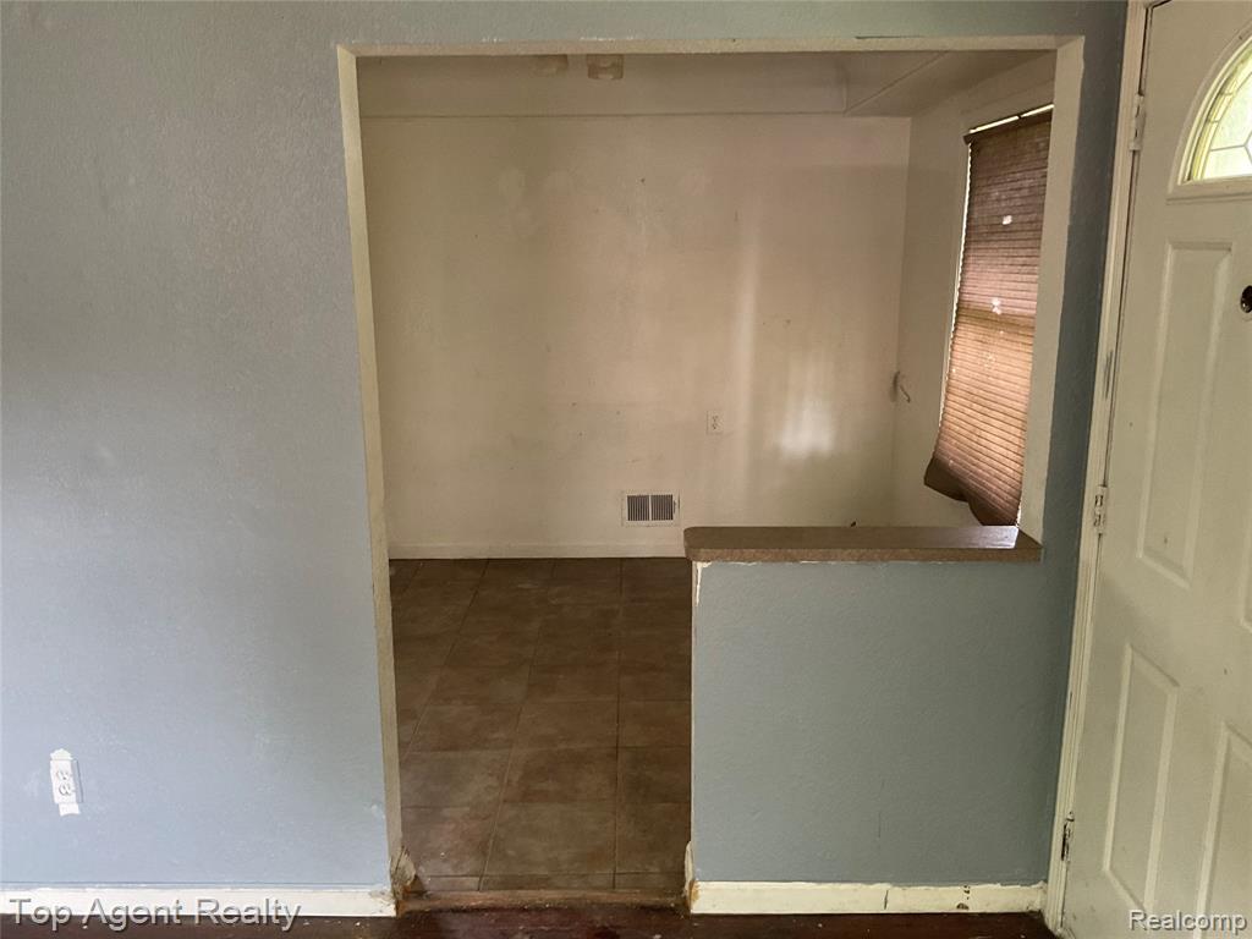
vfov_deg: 48.2
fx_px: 1049
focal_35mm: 29
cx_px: 626
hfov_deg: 61.7
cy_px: 470
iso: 200
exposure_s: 1/60
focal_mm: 3
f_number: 1.8
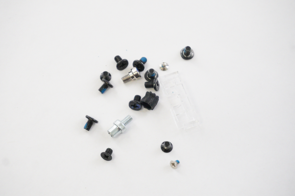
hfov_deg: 25.5
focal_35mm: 80
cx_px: 144
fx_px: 651
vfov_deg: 17.1
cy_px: 101
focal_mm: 49
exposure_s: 1/320
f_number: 5.6
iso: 6400
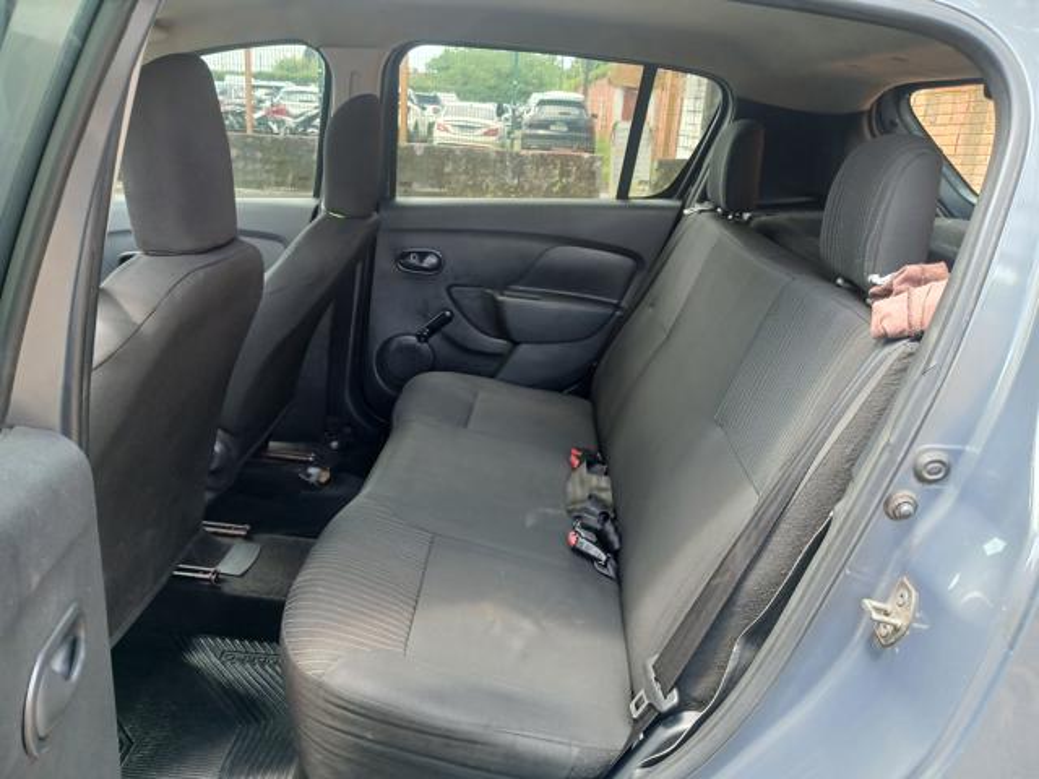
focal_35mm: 26
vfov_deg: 53.1
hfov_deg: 67.3
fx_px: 780
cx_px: 520
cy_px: 390
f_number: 1.8
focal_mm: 3.98
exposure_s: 1/60
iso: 80
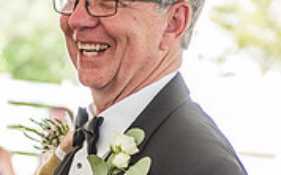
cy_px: 192
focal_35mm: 246
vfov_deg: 5.3
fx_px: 1883
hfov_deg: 8.5
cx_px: 6
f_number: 2.8
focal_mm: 66
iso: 800
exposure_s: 1/640
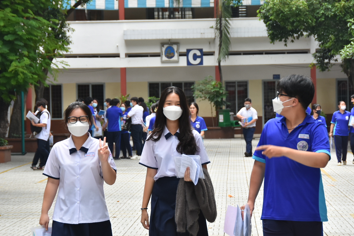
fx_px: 1908
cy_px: 130
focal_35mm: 194
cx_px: 175
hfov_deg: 10.6
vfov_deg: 7.1
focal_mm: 90
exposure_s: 1/250
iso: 400
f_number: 7.1
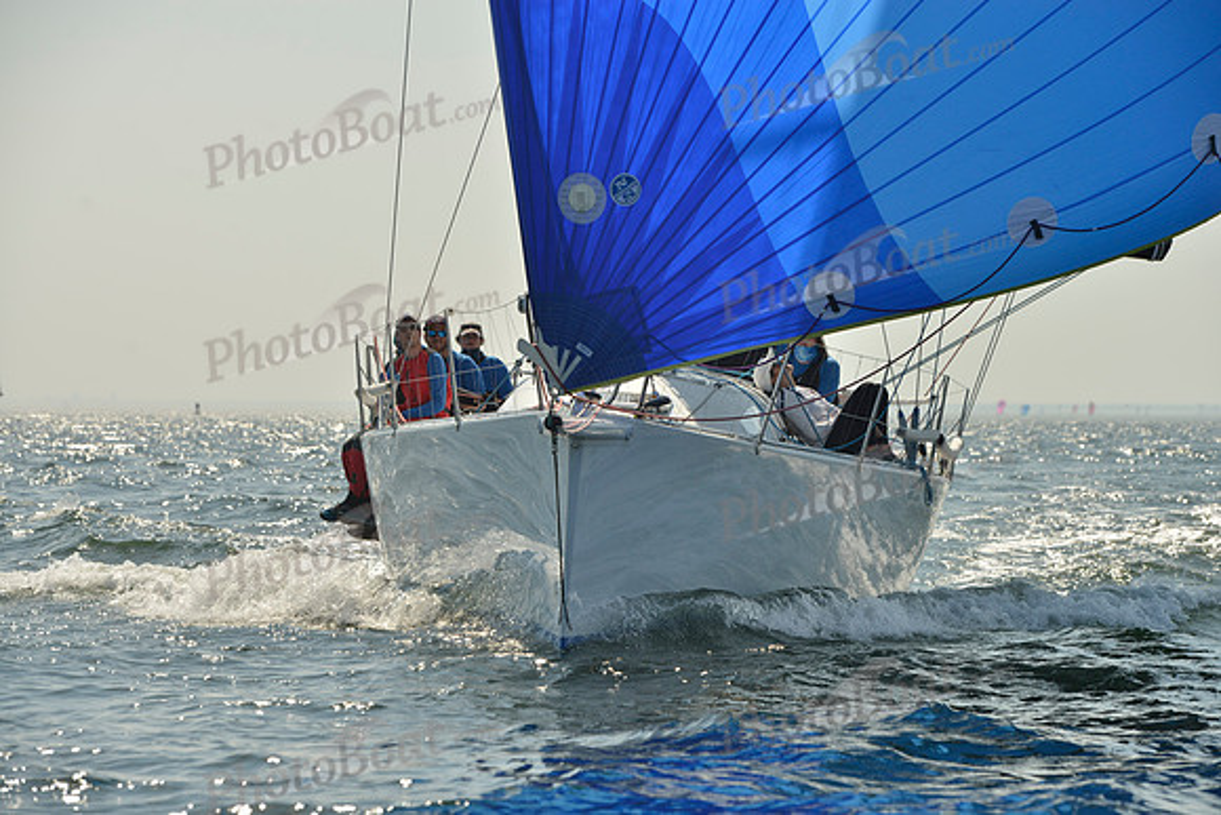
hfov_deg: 14.7
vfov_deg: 9.8
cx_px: 610
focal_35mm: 140
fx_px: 4749
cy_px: 408
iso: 200
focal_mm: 140
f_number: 8
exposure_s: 1/1250
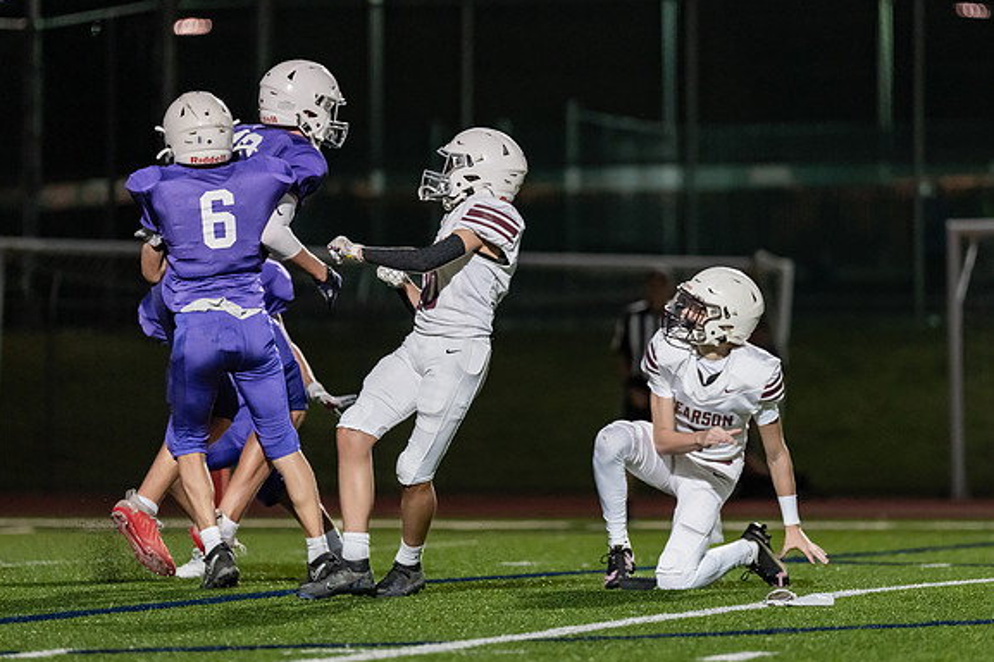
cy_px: 286
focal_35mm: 279
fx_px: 7699
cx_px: 562
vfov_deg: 4.9
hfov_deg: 7.4
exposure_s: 1/1250
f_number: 2.8
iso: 3200
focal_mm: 200
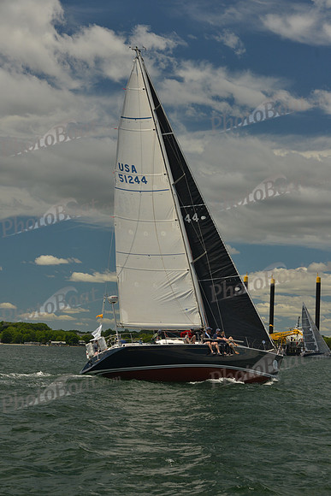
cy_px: 248
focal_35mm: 70
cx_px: 166
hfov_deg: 19.5
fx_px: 965
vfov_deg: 28.8
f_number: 8
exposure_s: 1/800
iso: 400
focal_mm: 70
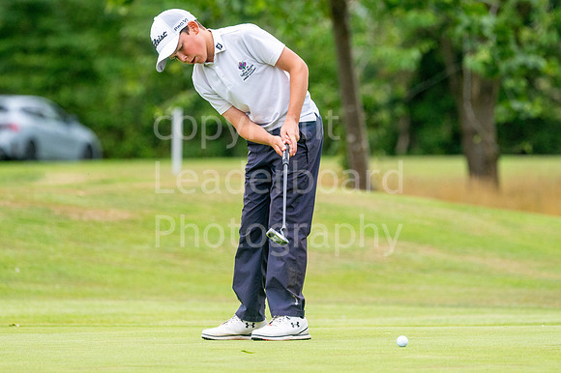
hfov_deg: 4.6
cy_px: 186
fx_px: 7008
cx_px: 280
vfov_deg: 3.1
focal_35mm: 450
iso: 400
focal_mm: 300
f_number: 5
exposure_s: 1/1000
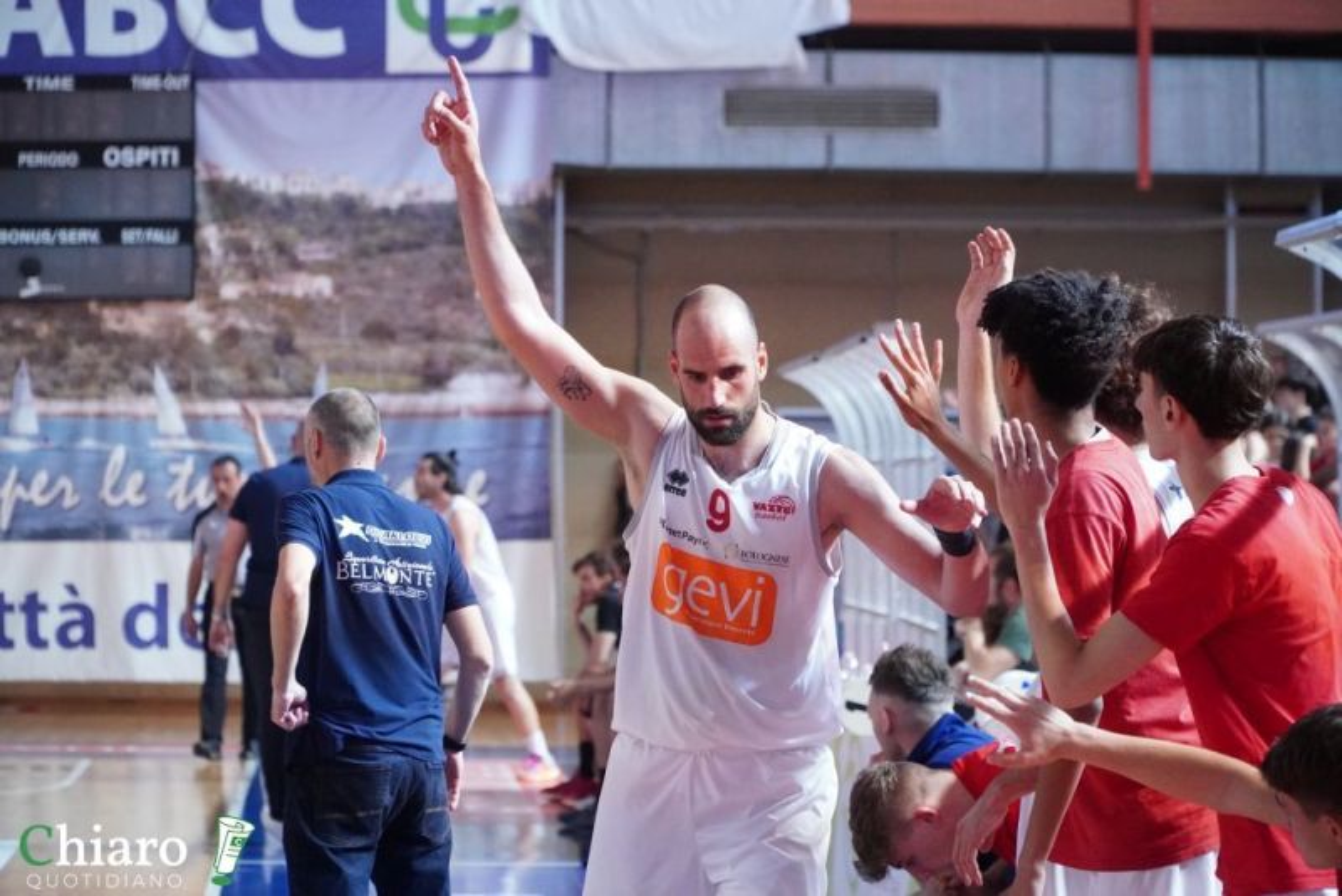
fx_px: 5090
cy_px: 448
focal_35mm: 136
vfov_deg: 10.1
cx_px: 671
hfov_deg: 15.0
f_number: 4
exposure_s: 1/640
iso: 5000
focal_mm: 91
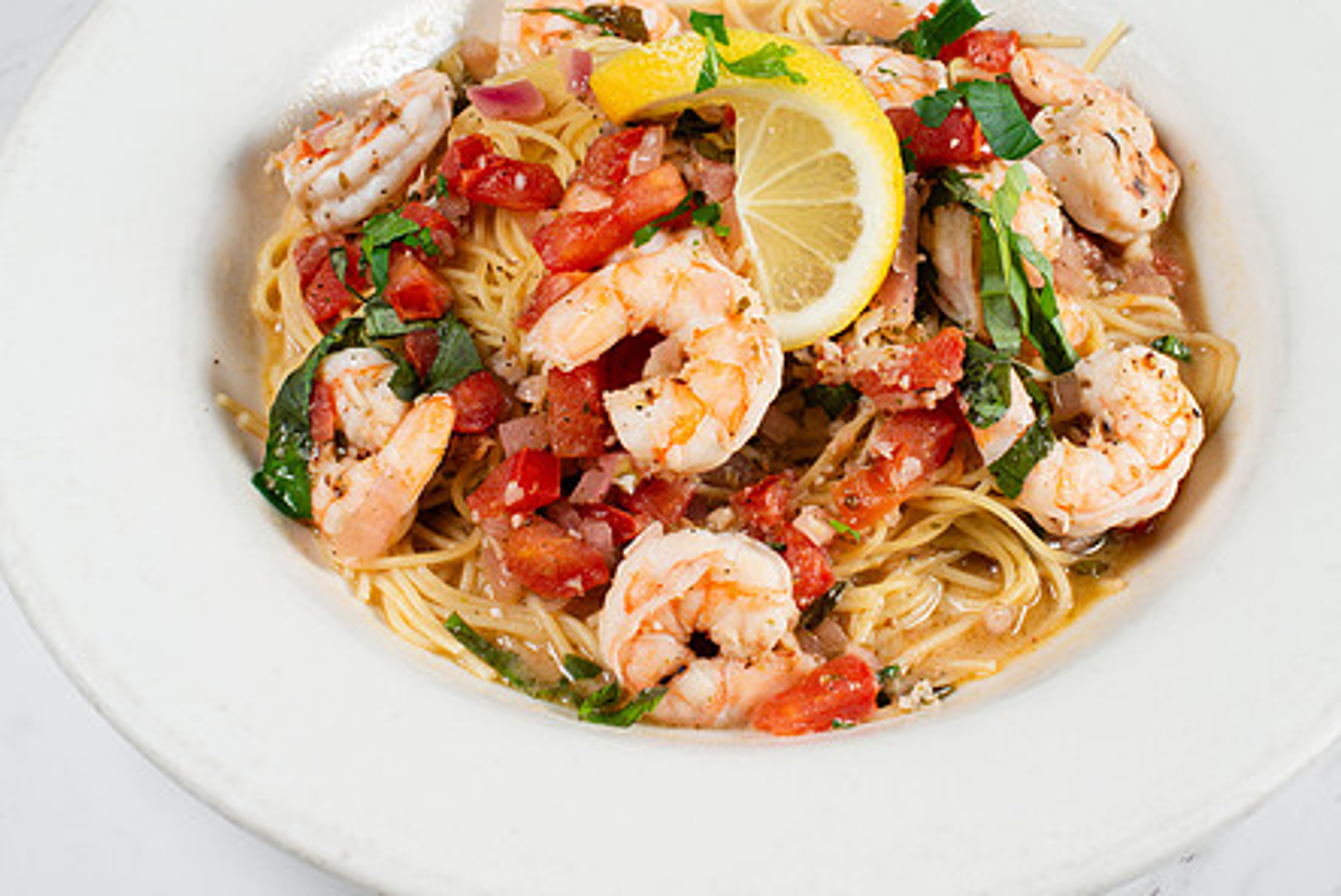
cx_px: 769
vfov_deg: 20.3
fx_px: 2497
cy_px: 319
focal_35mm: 67
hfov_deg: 30.0
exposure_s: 1/200
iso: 200
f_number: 10
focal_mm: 50
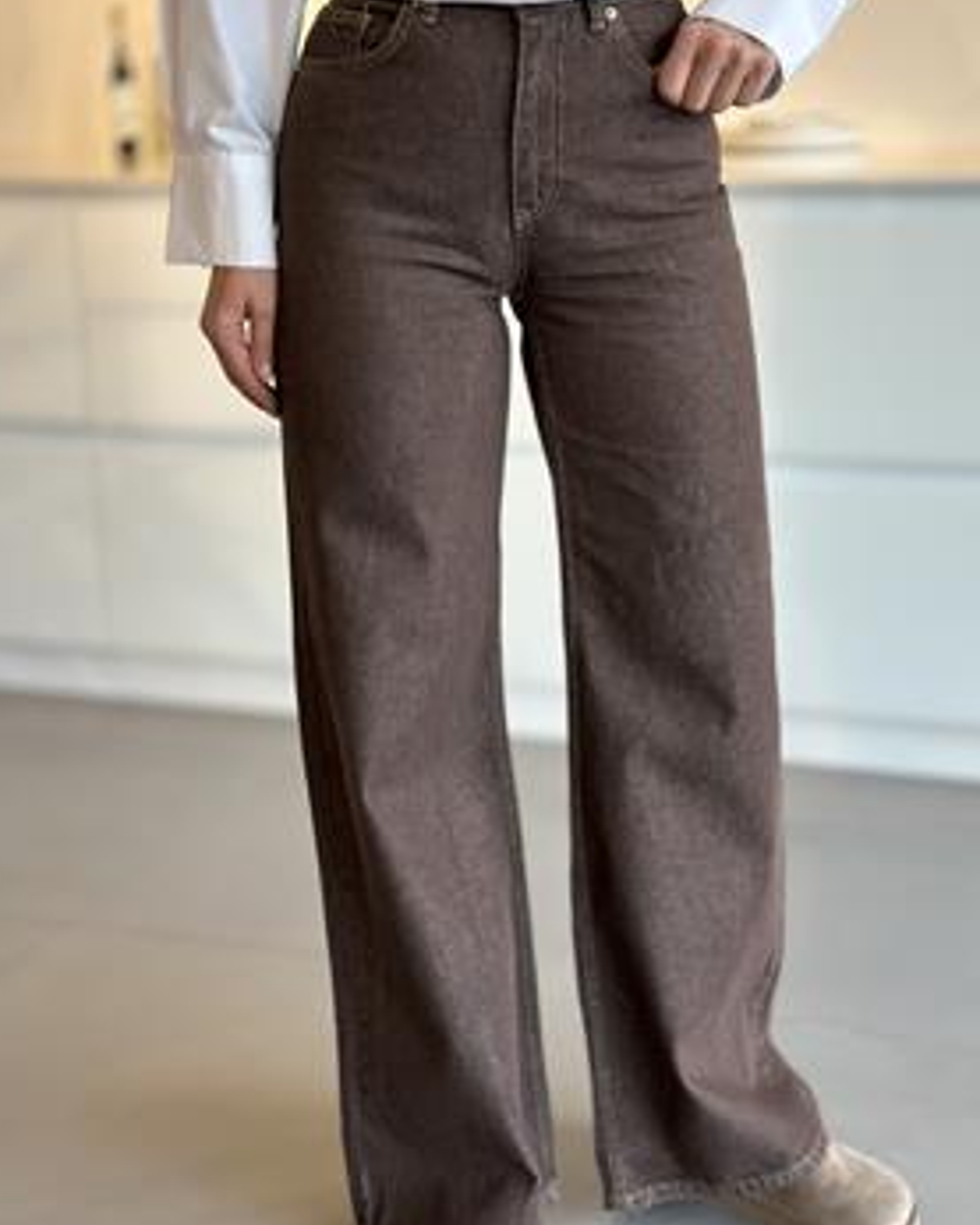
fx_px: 2029
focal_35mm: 56
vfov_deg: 33.6
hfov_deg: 27.1
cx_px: 520
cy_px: 575
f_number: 1.78
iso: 80
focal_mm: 6.86
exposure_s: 1/222
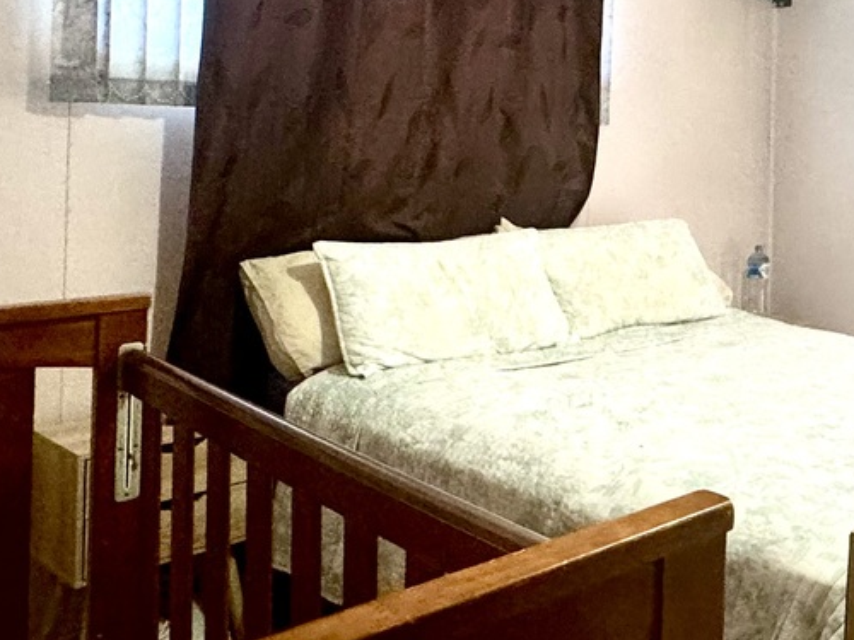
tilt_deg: +1.0
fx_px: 1036
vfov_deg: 33.4
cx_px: 832
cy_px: 132
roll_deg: -1.2
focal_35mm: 42
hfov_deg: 40.0
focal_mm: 2.22
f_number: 2.2
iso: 320
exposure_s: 1/100
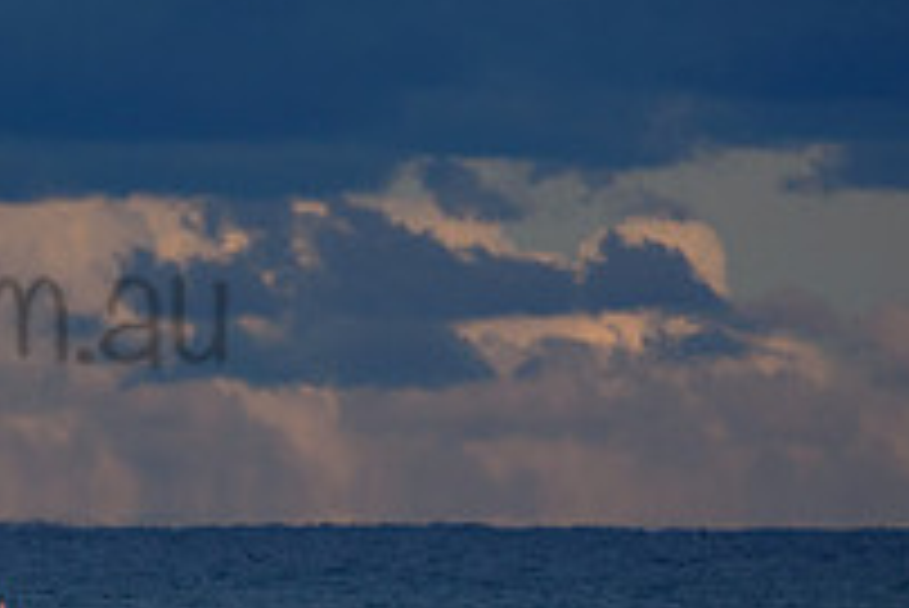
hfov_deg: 1.0
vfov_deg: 0.6
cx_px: -248
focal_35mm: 2155
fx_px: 54451
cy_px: 259
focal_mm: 500
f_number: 5.6
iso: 250
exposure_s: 1/2000
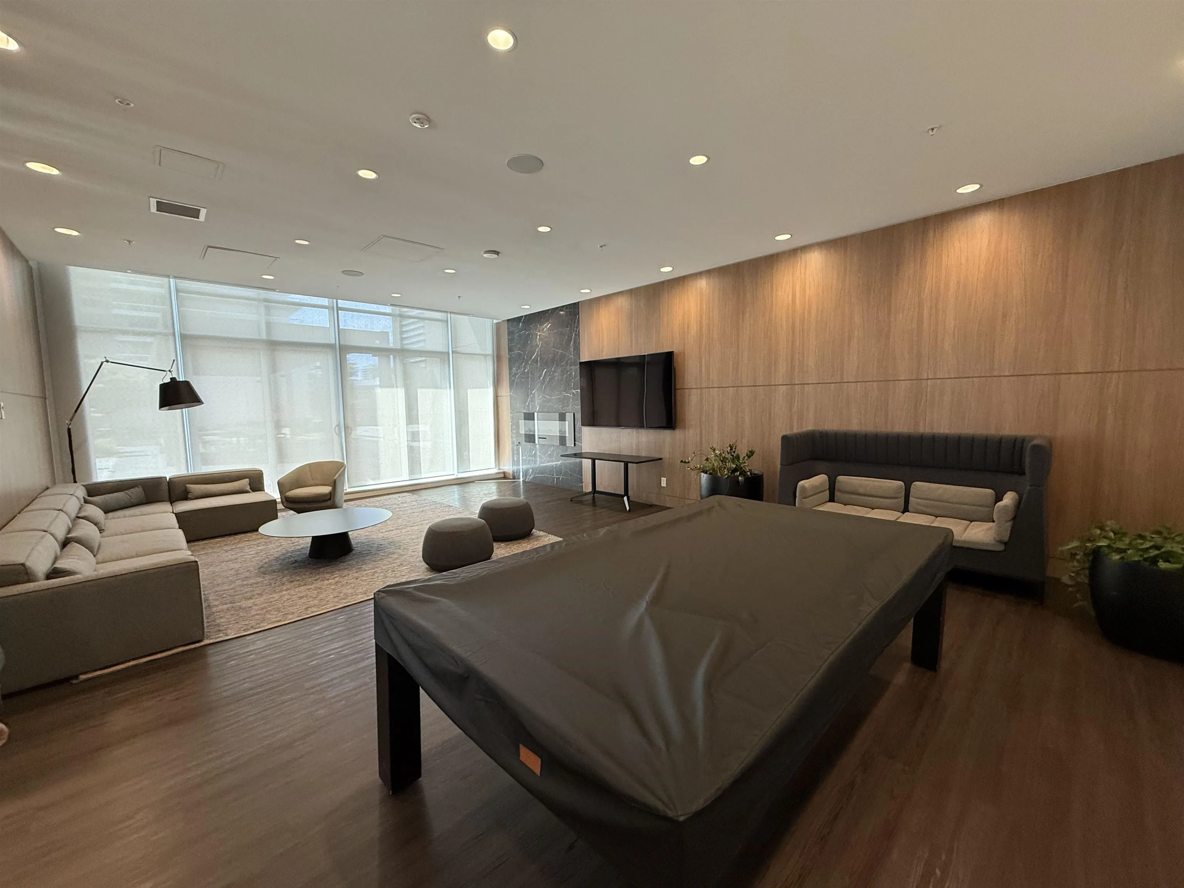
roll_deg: +0.8
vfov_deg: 85.7
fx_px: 479
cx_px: 592
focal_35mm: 14
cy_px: 444
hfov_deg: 102.1
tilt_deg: -5.3
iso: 200
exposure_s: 1/60
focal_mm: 2.22
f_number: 2.2
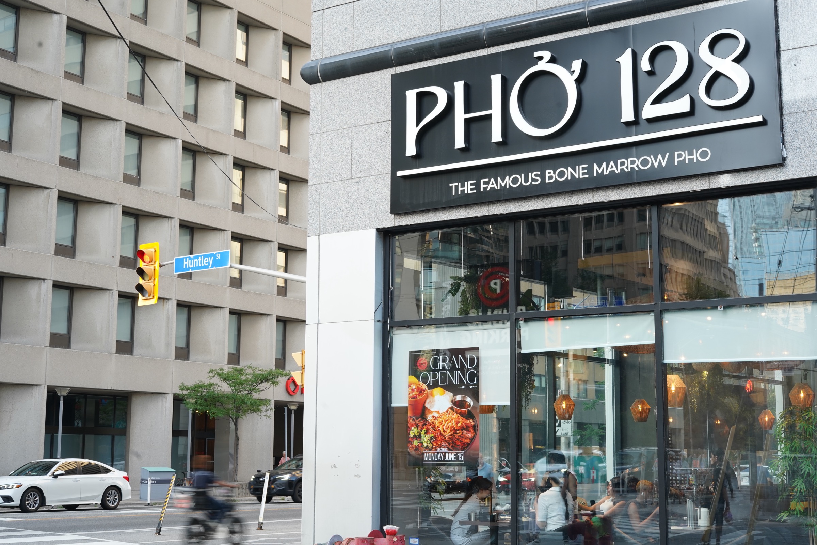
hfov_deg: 39.6
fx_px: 1135
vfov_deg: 27.0
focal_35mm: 50
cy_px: 272
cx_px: 408
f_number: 11
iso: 400
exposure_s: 1/20
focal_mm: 50
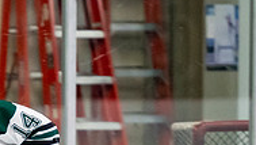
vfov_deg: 1.3
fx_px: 6364
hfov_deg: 2.3
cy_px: 275
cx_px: 43
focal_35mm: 936
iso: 2000
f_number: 3.2
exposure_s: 1/640
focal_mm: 175
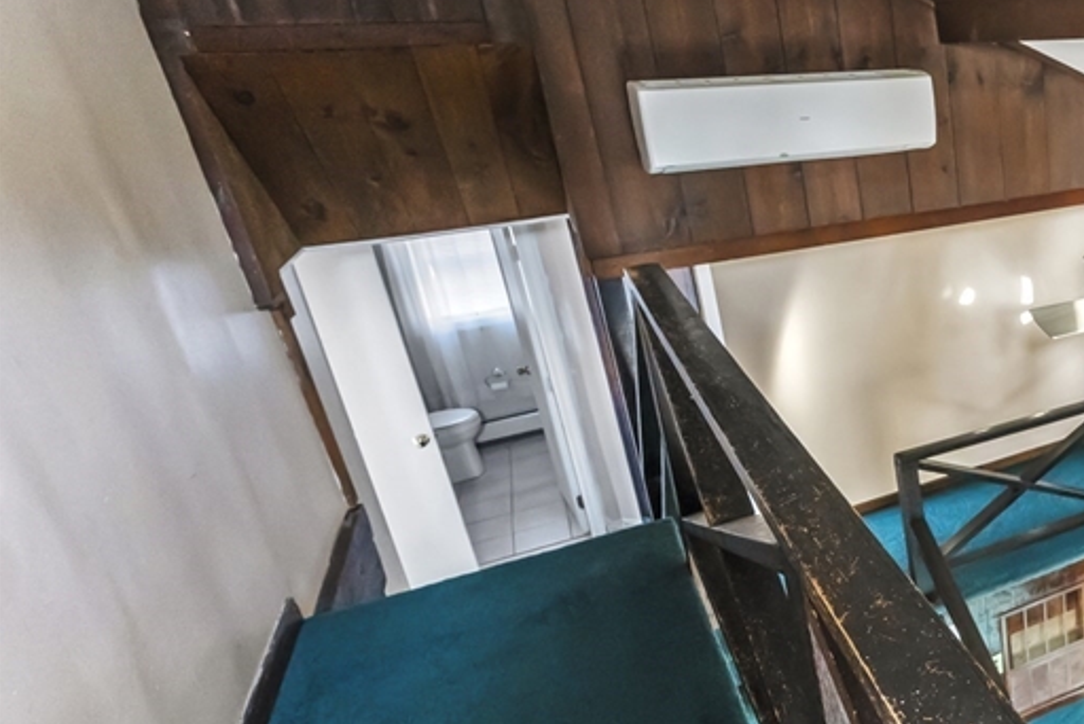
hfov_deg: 52.3
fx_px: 844
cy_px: 368
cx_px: 1080
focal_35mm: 28
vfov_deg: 46.5
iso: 2500
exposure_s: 1/30
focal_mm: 14
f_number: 8
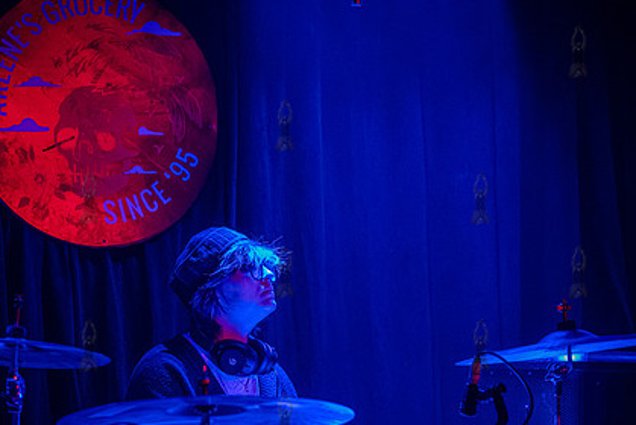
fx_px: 1909
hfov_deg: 18.9
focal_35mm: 108
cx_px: 284
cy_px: 271
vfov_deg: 12.7
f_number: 3.2
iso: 16000
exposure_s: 1/320
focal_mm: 78
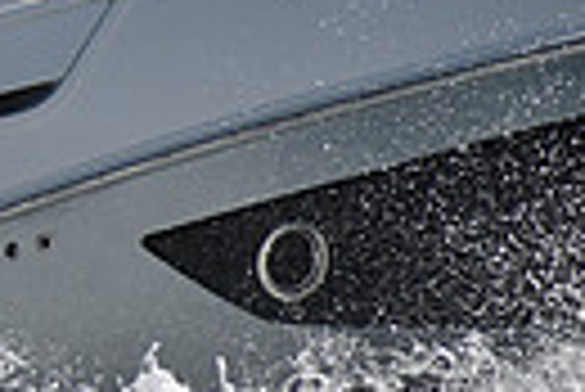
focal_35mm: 2007
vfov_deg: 0.7
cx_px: -652
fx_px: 32650
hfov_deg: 1.0
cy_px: -92
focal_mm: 300
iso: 200
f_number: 8
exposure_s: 1/2000
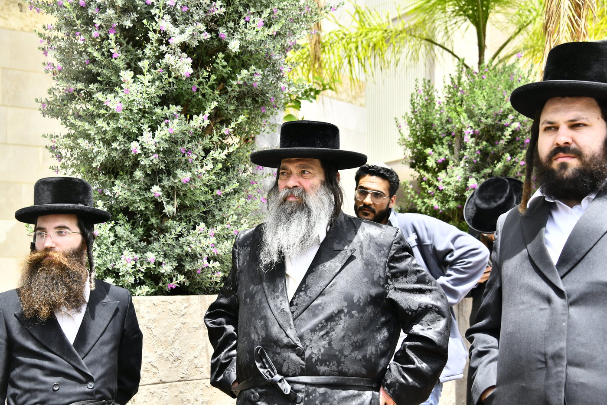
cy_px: 202
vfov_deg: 21.9
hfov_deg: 32.4
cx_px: 304
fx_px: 1045
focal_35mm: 62
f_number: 5.6
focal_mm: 62
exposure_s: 1/250
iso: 160
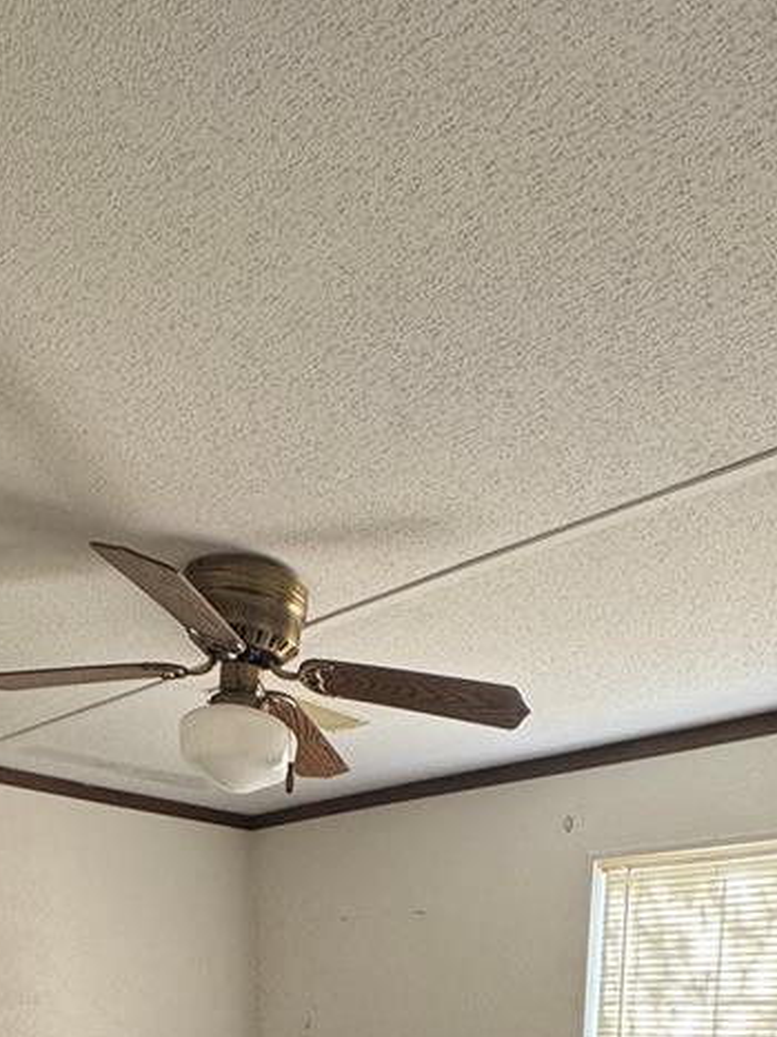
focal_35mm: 36
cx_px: 431
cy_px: 1259
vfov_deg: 37.8
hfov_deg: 39.6
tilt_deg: -13.8
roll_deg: -1.4
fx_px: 1078
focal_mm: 2.22
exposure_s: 1/120
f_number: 2.2
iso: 200
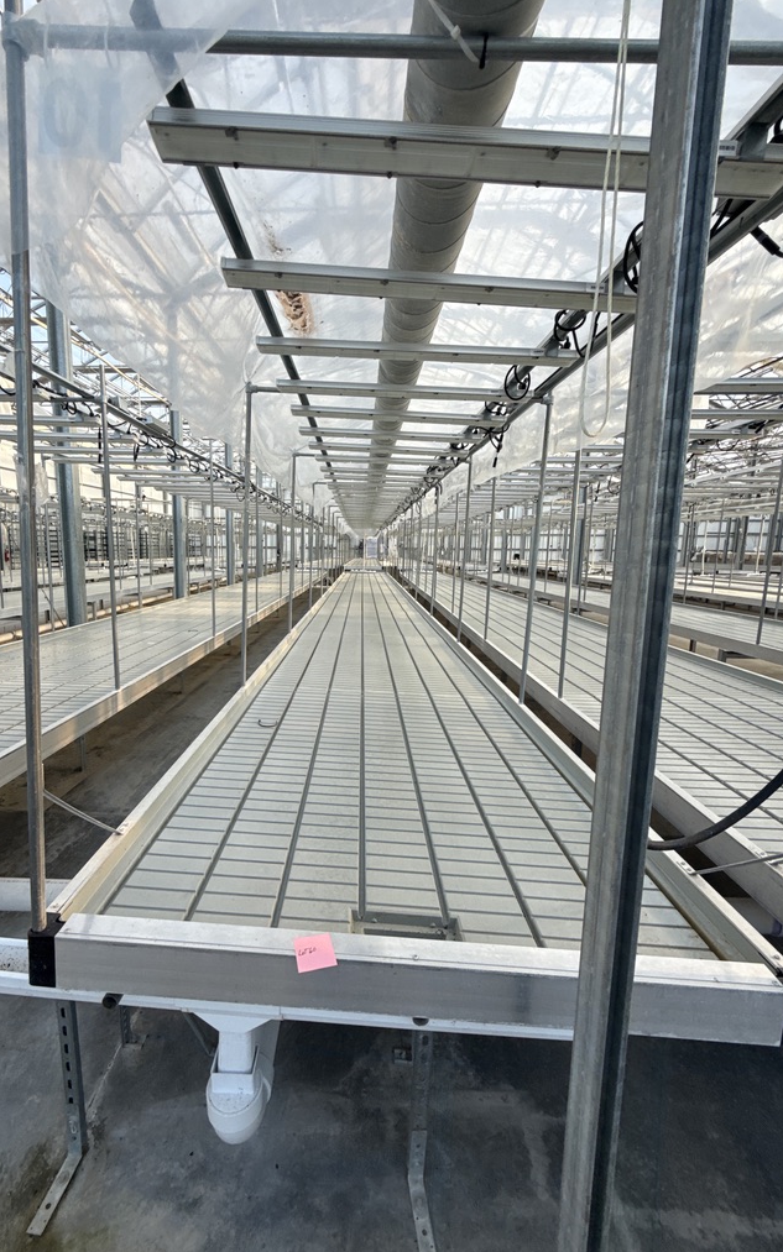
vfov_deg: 101.5
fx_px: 512
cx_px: 344
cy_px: 625
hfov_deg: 74.5
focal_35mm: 15
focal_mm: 2.22
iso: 50
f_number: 2.2
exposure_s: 1/413
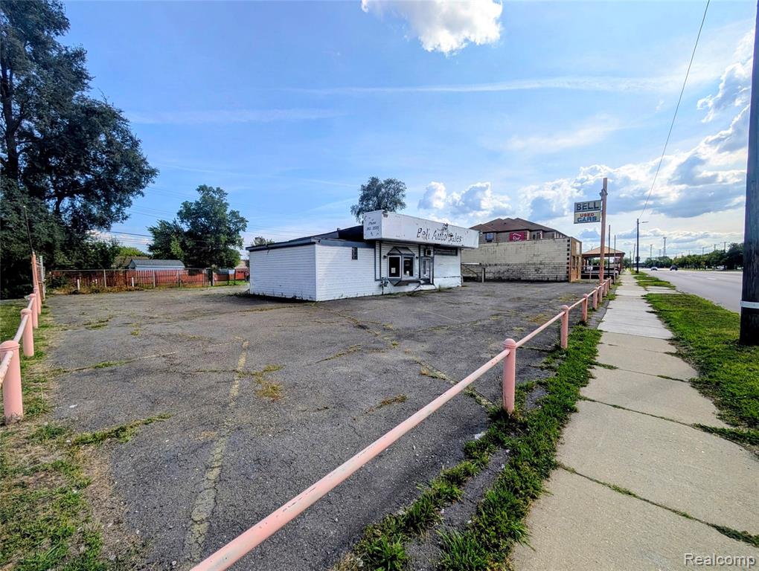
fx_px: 263
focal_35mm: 12
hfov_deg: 110.5
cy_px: 286
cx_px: 380
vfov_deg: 94.6
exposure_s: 1/4505
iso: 52
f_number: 1.7
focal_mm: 2.02
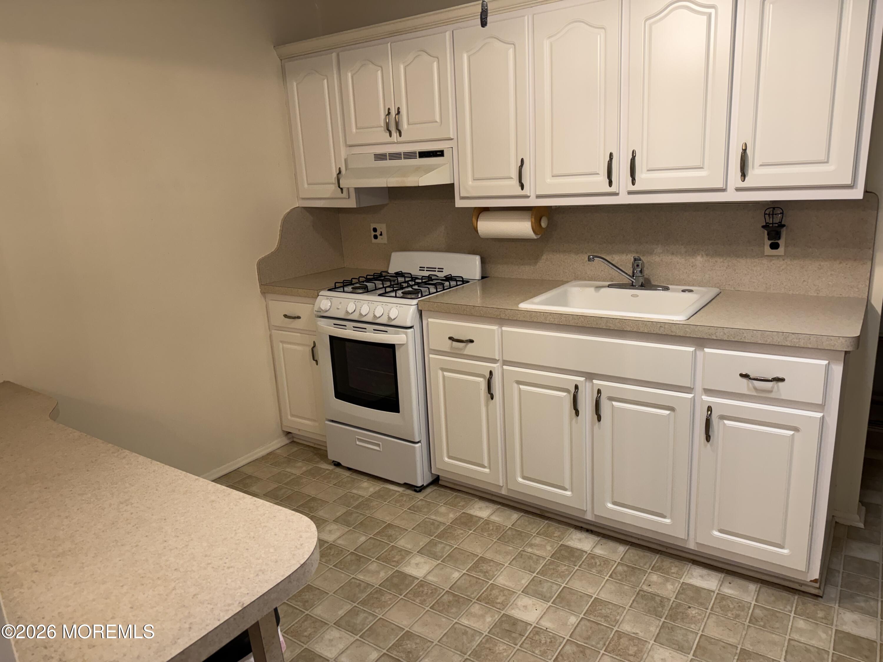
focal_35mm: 24
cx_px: 442
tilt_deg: -13.8
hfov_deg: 71.6
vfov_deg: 56.8
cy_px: 331
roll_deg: +3.2
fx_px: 612
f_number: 1.78
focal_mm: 6.76
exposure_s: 1/120
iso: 160
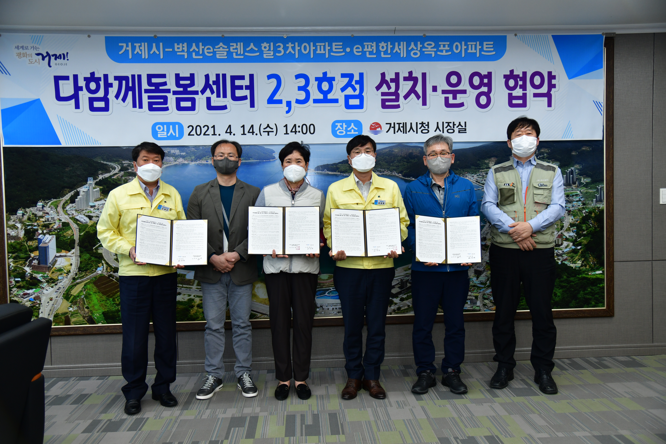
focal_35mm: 34
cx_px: 333
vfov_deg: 38.9
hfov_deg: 55.8
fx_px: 629
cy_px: 222
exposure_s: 1/250
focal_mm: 34
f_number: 4
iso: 800
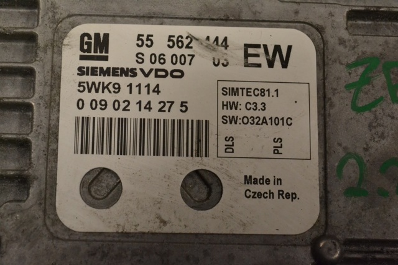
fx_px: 912
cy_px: 132
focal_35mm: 82
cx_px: 199
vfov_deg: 16.5
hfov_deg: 24.6
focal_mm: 55
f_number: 13
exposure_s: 1/640
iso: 3200
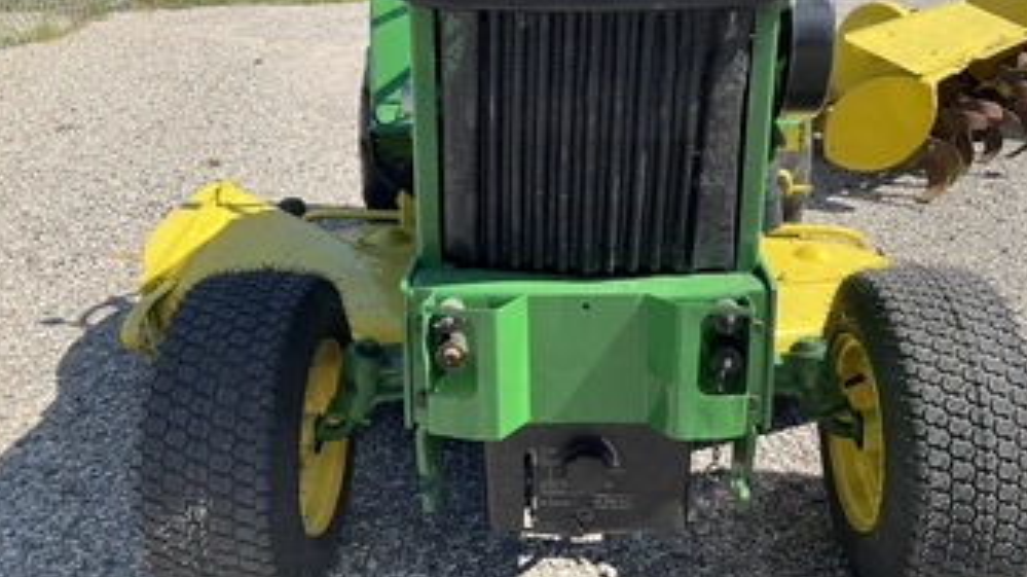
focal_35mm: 38
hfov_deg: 52.7
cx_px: 577
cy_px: 164
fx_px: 1034
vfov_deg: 30.8
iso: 25
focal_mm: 3
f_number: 1.8
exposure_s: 1/1250
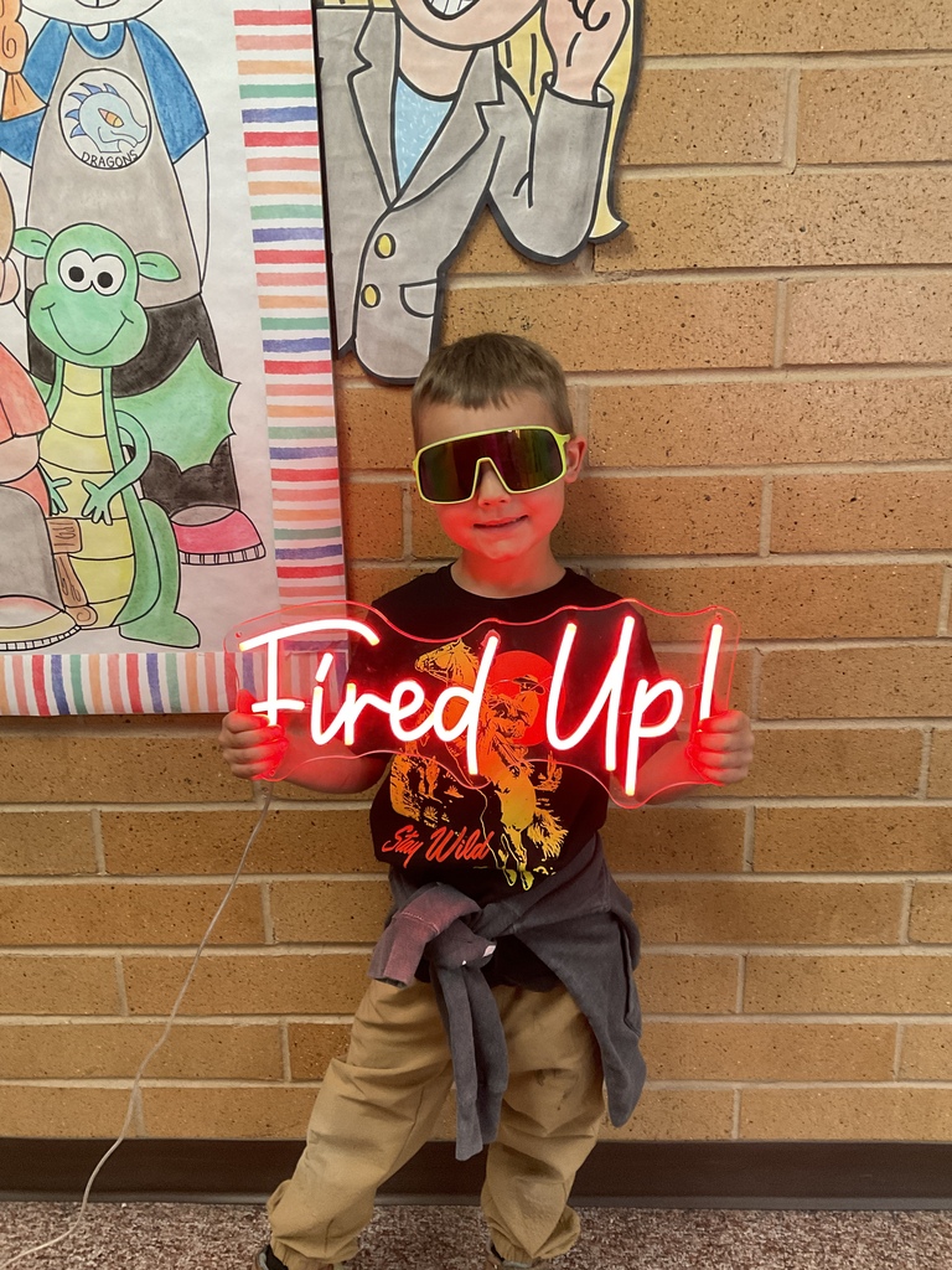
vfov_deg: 61.7
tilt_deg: -16.9
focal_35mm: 29
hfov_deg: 48.2
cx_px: 476
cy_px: 635
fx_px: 1063
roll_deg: +0.4
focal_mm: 3
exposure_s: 1/60
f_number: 1.8
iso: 200
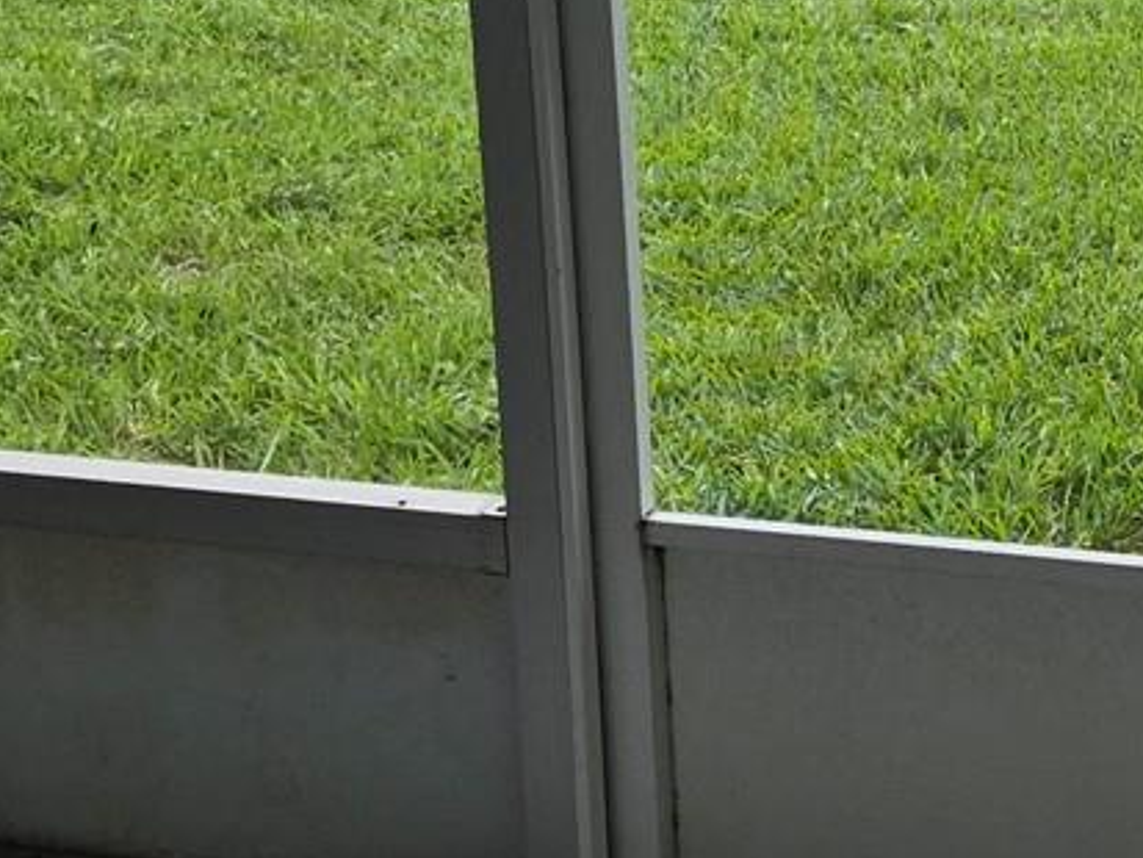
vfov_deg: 16.5
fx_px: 2940
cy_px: 224
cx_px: 1326
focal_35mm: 89
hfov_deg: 20.7
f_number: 1.8
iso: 80
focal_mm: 5.4
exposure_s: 1/2536
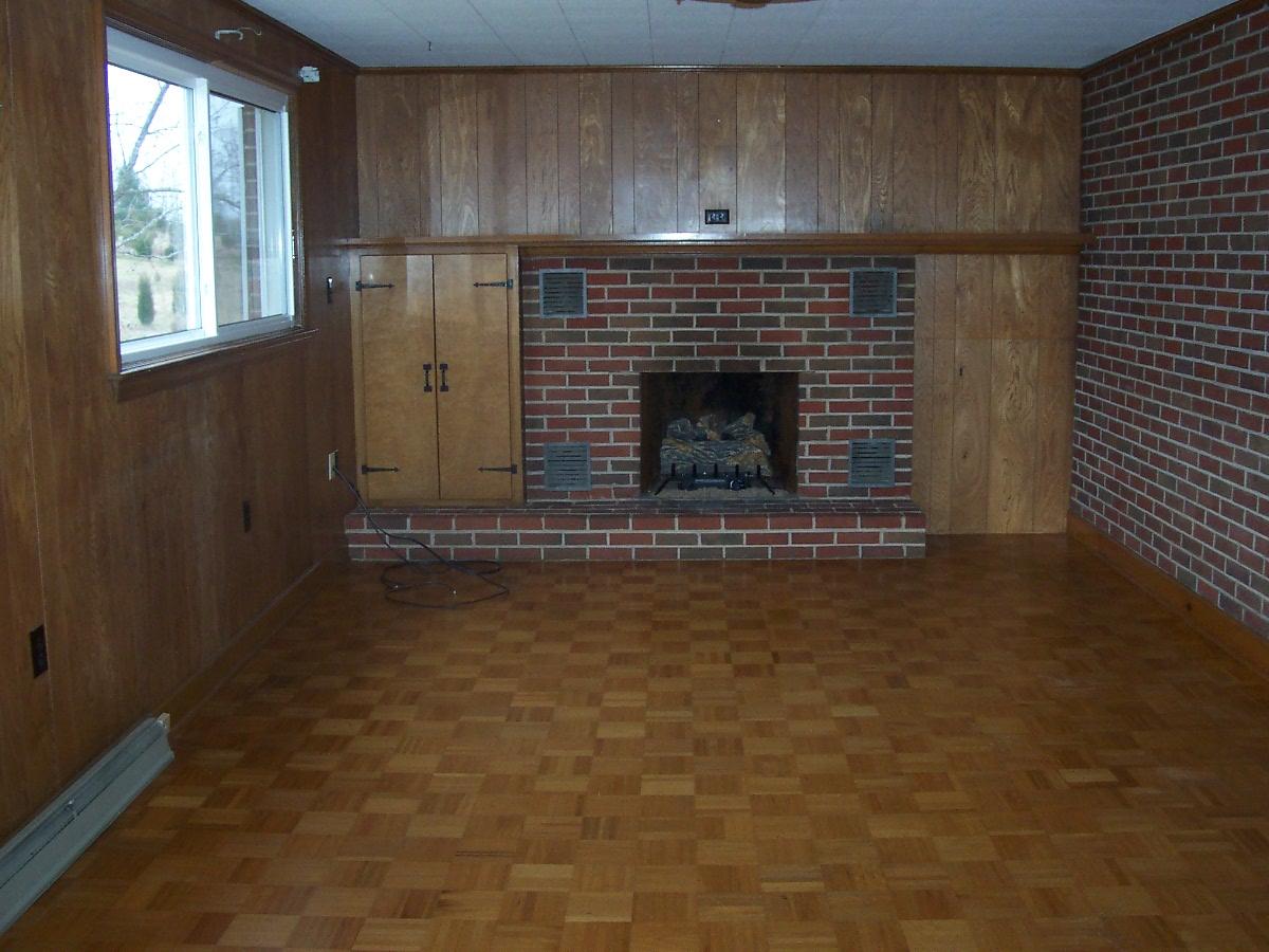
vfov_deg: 38.7
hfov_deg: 50.1
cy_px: 476
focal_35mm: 37
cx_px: 634
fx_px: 1356
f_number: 2.8
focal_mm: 5.6
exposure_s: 1/60
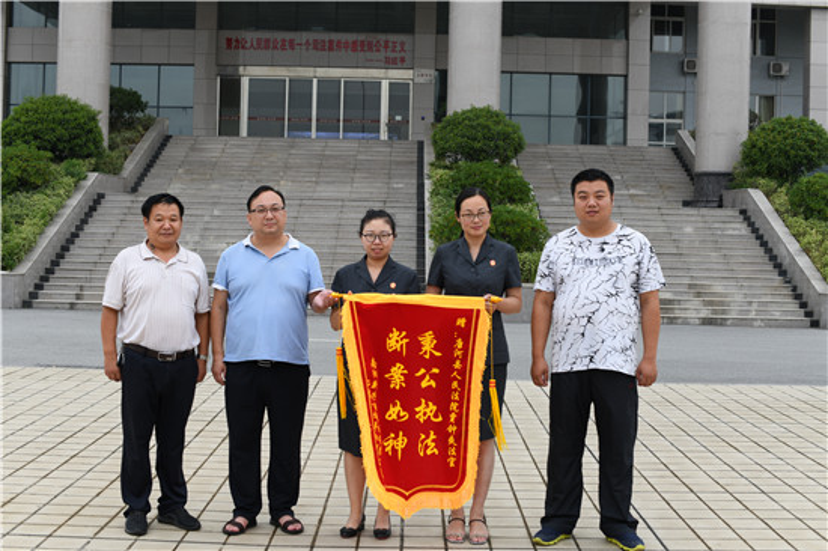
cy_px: 276
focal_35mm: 50
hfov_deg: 39.6
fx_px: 1149
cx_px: 414
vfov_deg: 27.0
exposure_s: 1/160
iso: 100
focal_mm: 50
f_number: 6.3
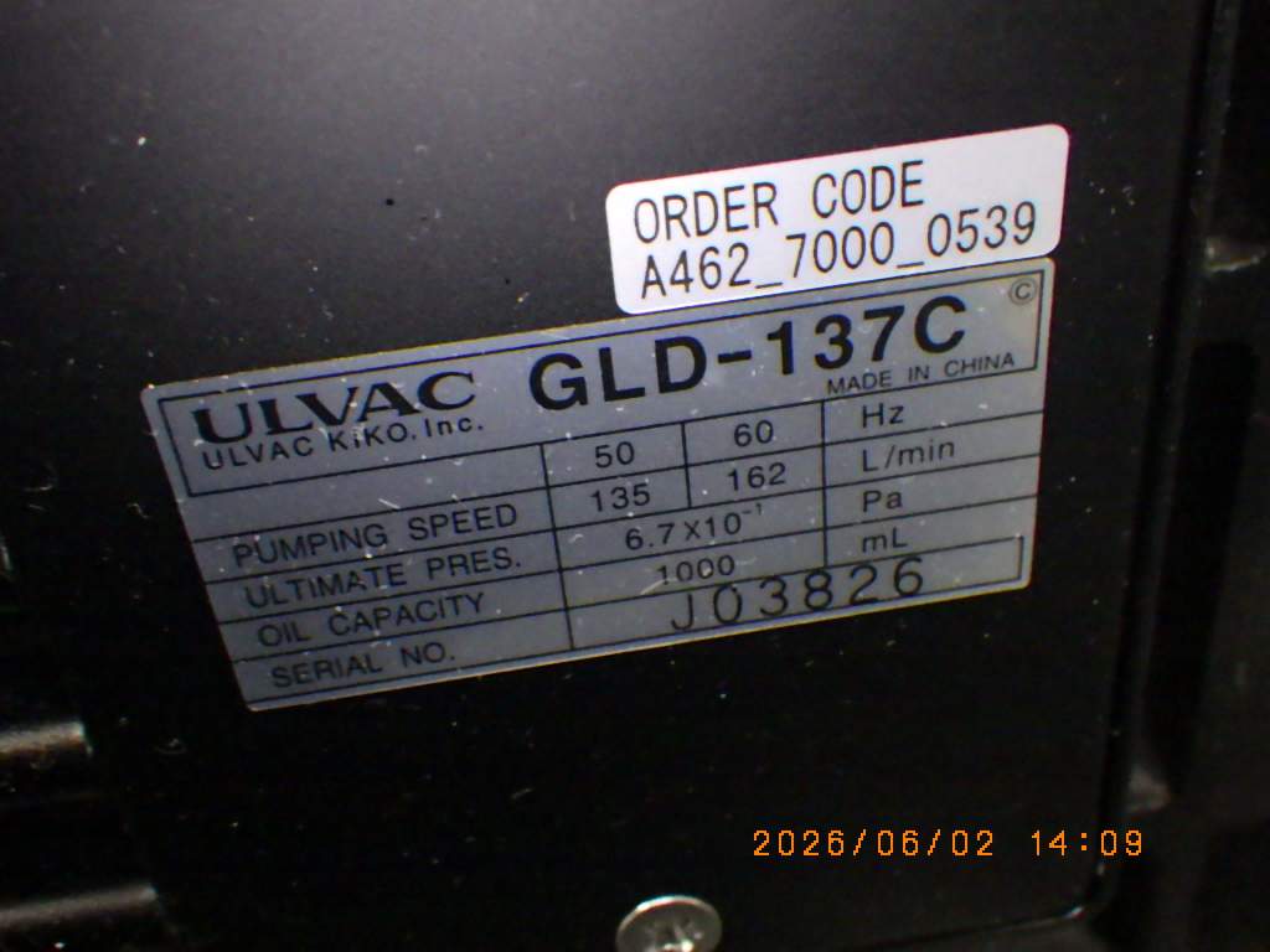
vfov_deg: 41.8
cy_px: 476
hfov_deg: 54.0
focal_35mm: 34
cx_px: 635
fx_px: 1247
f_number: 3.8
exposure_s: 1/15
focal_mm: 6.1
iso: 1600
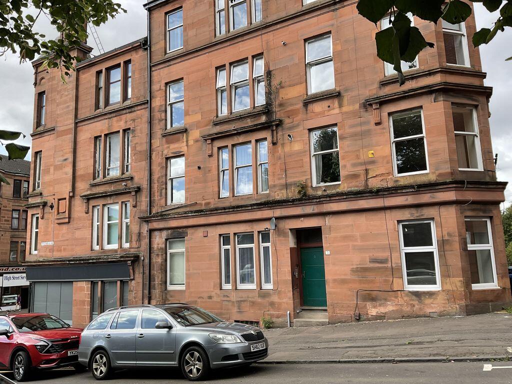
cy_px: 192
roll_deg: +1.7
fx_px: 429
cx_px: 256
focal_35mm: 29
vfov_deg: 48.2
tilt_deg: +9.7
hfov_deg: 61.7
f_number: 1.8
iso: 16
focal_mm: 3
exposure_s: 1/504
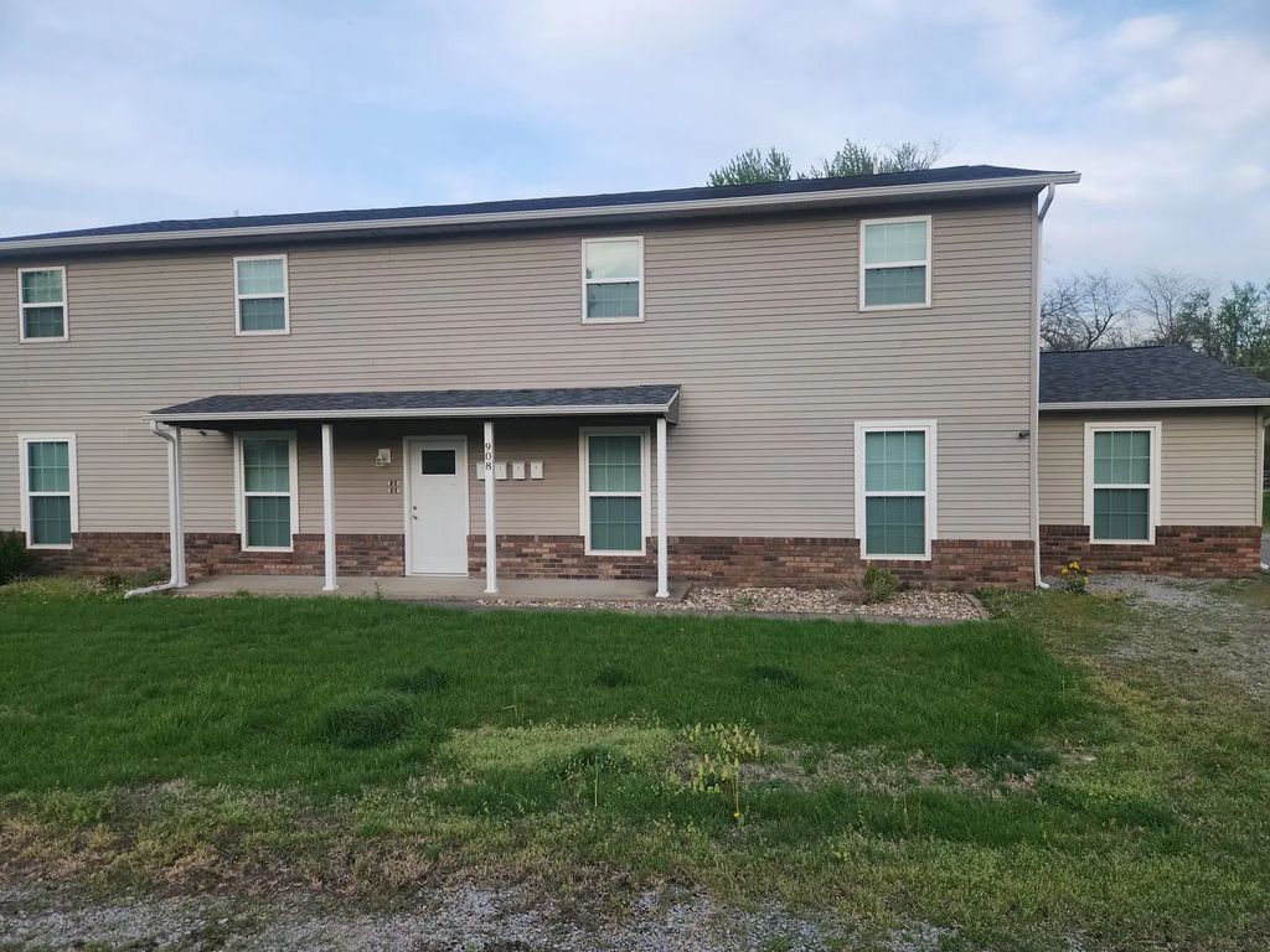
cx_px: 635
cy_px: 476
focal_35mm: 23
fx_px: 844
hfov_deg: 73.9
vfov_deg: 58.9
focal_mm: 5.4
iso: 20
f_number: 1.8
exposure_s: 1/225
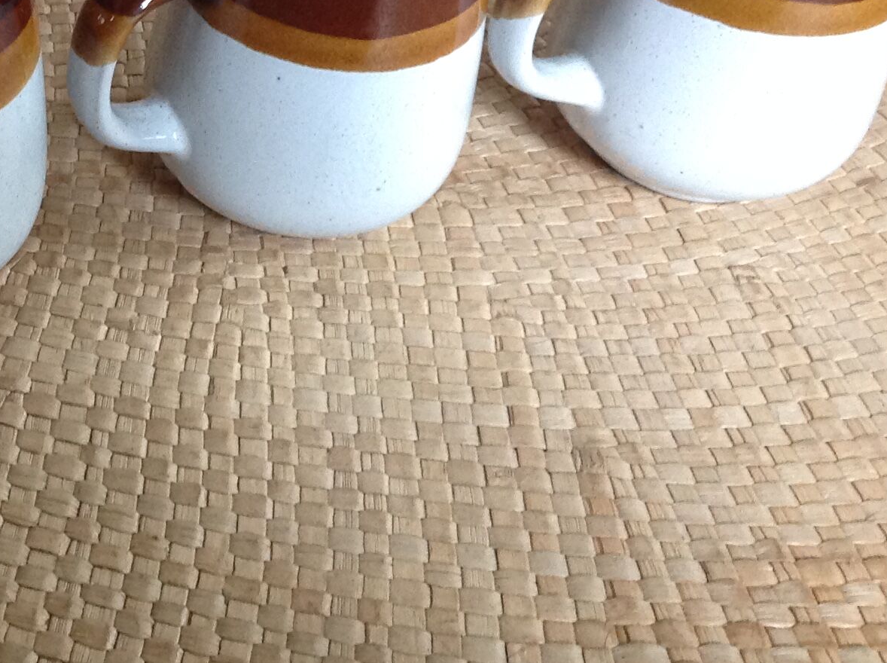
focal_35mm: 77
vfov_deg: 18.9
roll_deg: -1.7
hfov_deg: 24.1
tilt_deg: -38.4
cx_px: -30
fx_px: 1970
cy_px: 107
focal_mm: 4.28
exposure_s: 1/15
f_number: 2.4
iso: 250
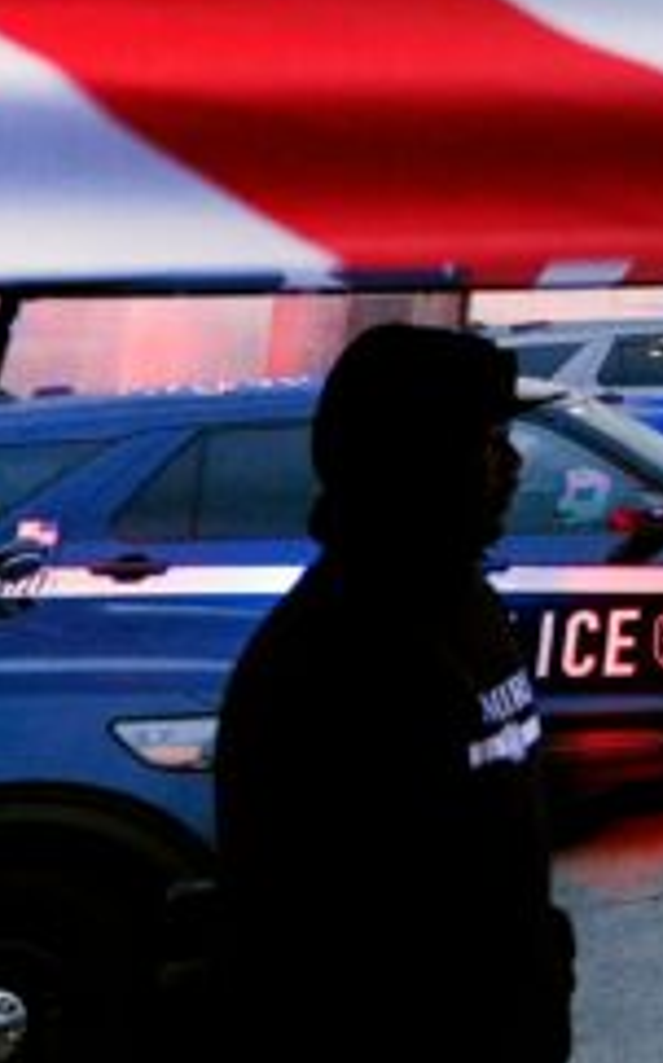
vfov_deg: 25.9
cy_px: -283
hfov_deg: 15.2
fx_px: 1997
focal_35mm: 69
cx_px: 1326
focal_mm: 16
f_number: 2.8
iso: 1250
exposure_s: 1/160
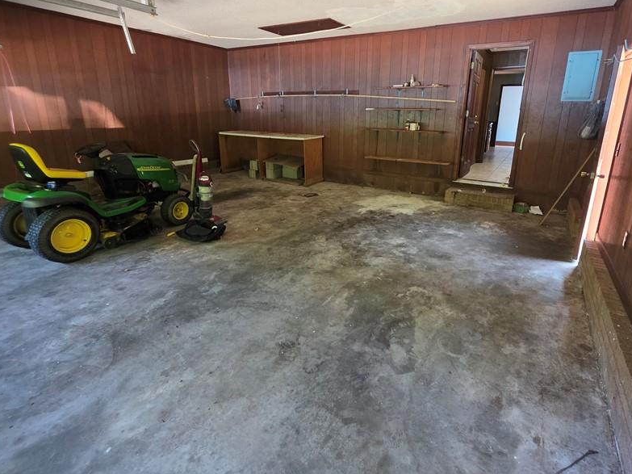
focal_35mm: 17
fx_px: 310
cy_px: 203
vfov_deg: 74.3
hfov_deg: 90.8
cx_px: 344
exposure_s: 1/60
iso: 400
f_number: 1.9
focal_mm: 2.2
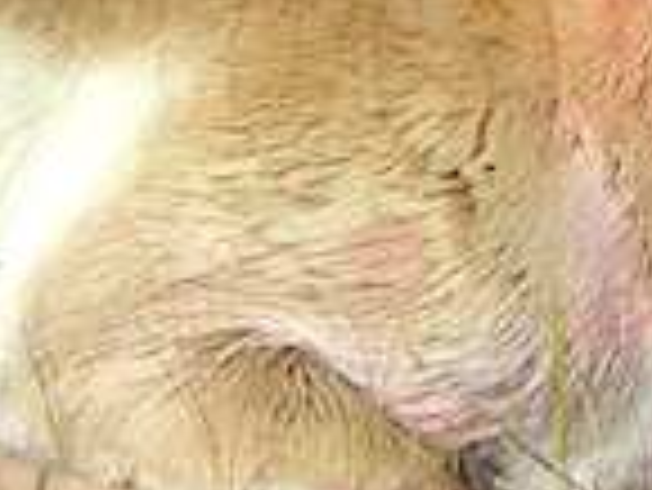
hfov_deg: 11.7
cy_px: -261
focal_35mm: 168
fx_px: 3167
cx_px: 207
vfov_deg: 8.6
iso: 80
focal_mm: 7.9
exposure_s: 1/400
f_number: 8
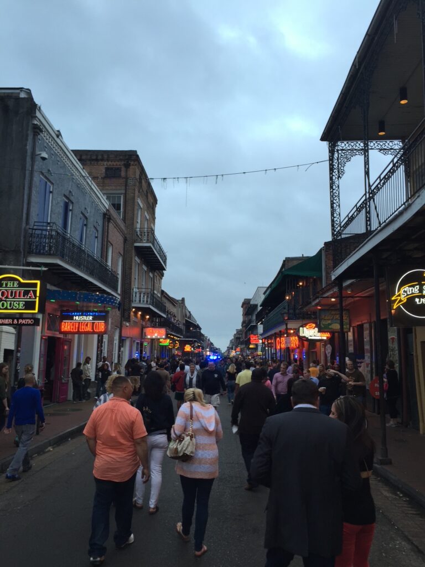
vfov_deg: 61.7
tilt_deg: +9.5
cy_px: 284
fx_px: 475
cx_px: 212
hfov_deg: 48.2
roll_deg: -1.2
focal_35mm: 29
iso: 32
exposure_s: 1/60
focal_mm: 4.15
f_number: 2.2
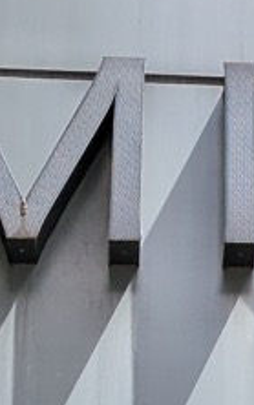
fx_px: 2024
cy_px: 192
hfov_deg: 6.7
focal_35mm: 183
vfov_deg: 11.4
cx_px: 671
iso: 43
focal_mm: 4.53
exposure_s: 1/1656
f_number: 1.7
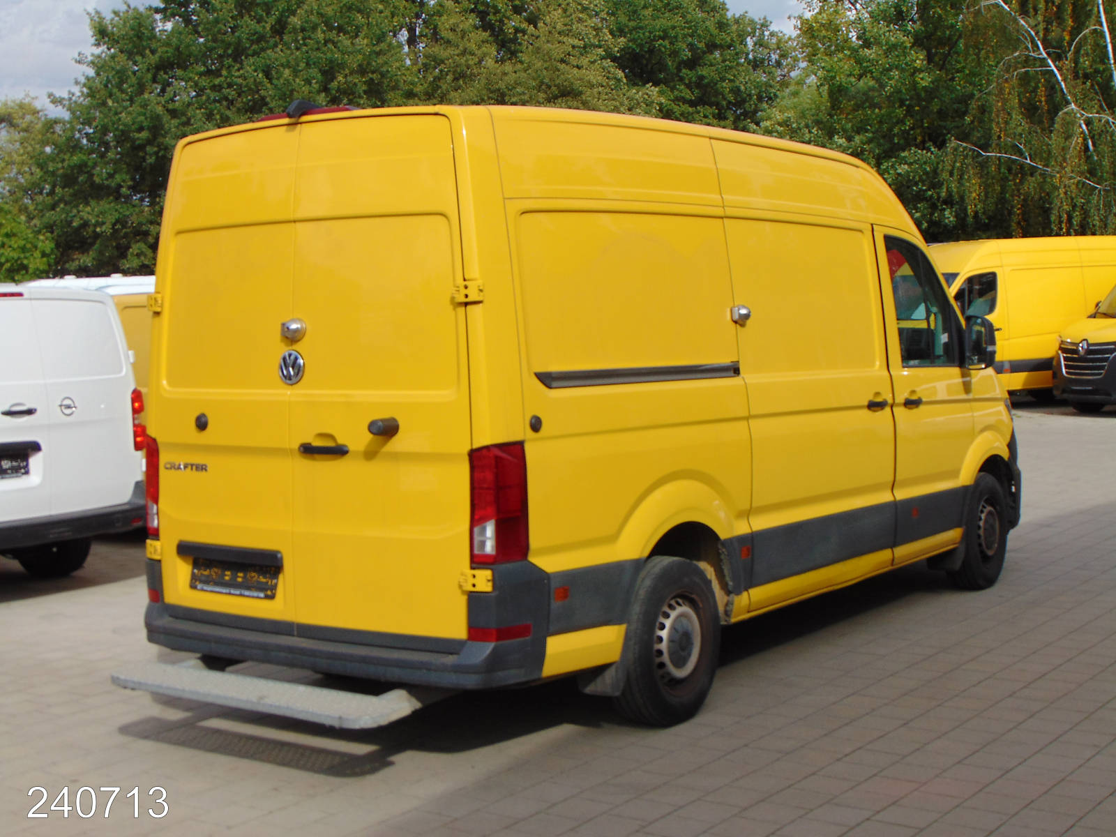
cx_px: 558
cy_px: 418
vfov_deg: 29.1
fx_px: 1612
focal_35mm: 50
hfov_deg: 38.2
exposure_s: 1/500
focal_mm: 9
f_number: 3.5
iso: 80
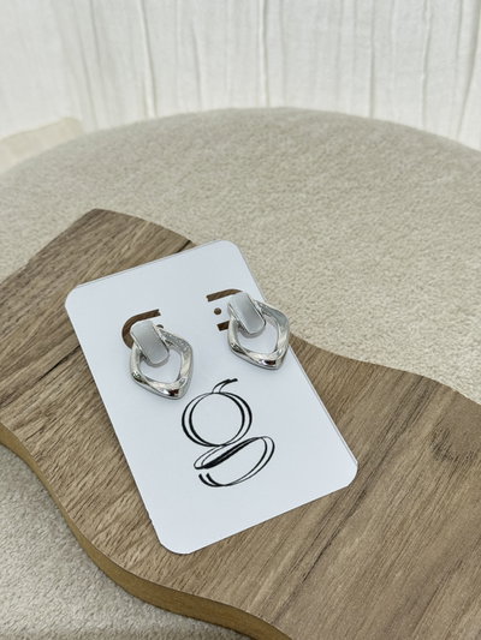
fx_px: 889
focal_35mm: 48
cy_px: 320
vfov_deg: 39.6
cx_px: 240
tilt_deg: -51.8
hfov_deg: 30.3
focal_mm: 6.76
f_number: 1.78
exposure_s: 1/50
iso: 64
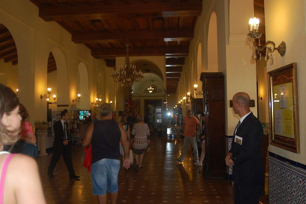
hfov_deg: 62.0
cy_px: 102
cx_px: 153
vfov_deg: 43.5
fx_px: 255
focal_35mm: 30
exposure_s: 1/60
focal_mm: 20
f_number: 3.8
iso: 400
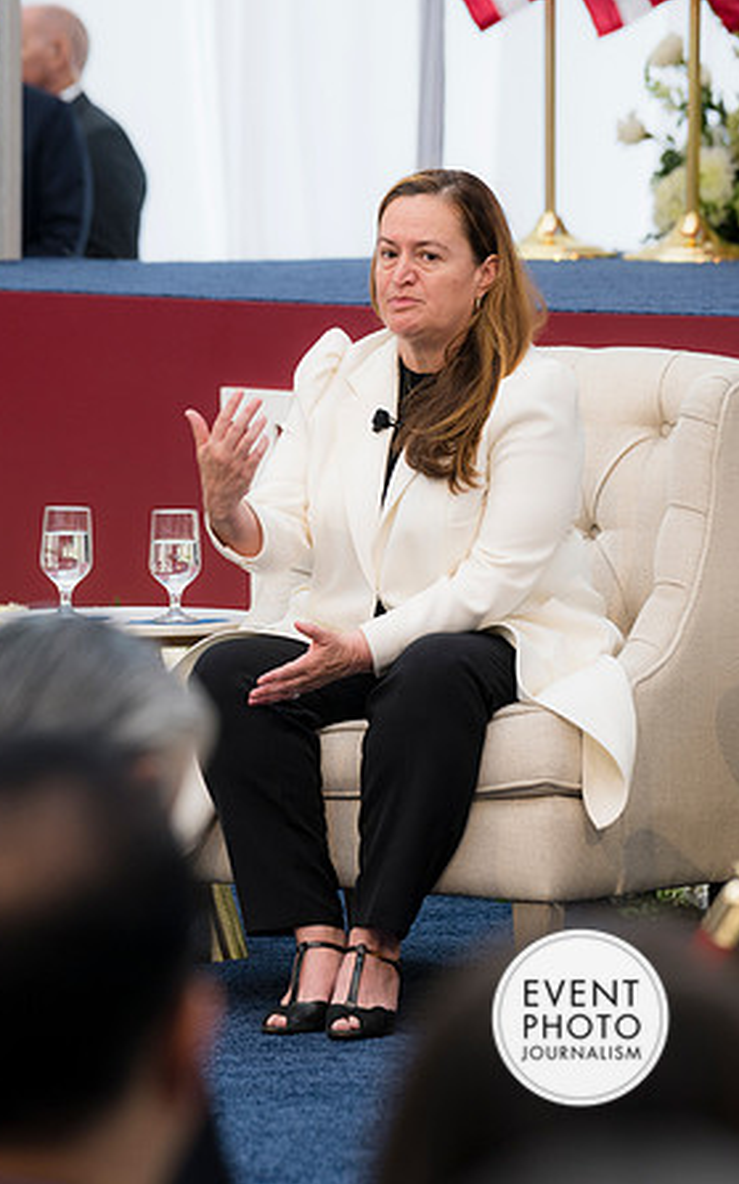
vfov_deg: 9.1
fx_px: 7451
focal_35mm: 231
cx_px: 358
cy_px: 593
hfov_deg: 5.7
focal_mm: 150
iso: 320
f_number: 4
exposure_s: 1/160
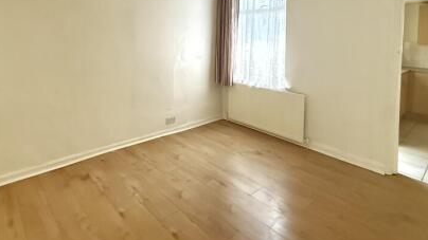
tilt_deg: -2.2
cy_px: 46
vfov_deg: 48.4
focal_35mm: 22
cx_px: 186
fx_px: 250
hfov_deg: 80.8
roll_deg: -0.9
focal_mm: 2.22
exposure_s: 1/38
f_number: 2.2
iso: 1600
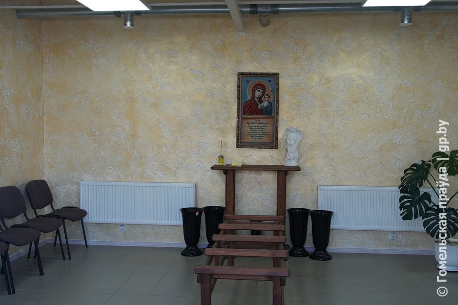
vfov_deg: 36.8
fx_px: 458
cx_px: 229
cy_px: 152
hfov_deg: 53.1
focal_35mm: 36
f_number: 4
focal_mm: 24
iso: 125
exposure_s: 1/60
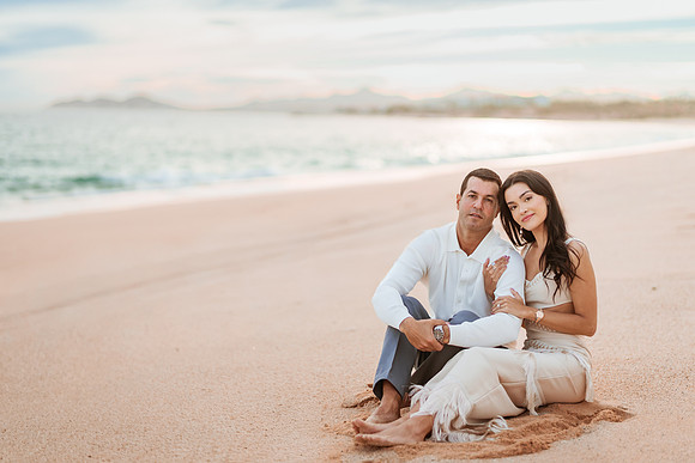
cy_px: 237
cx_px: 356
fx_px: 1148
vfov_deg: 22.8
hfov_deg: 33.7
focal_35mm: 59
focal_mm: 58
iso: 250
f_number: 1.4
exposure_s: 1/6400
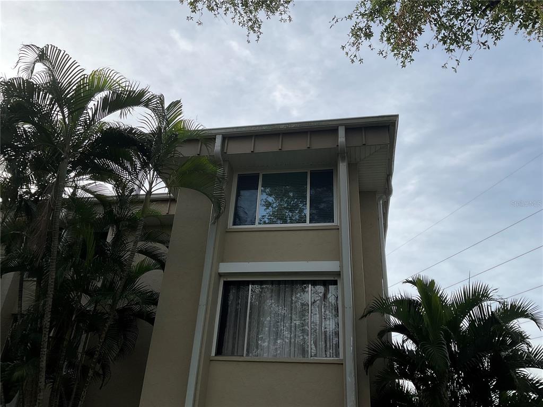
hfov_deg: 61.7
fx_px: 455
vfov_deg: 48.2
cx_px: 272
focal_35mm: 29
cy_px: 204
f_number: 1.8
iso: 16
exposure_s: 1/1144
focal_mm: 3
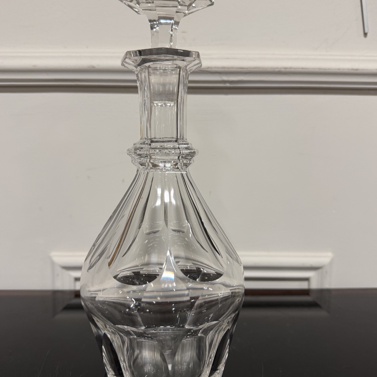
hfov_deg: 55.6
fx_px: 357
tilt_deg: -7.8
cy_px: 193
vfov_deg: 55.6
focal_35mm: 29
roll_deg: +0.0
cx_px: 189
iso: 200
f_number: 1.78
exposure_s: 1/100
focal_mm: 6.76
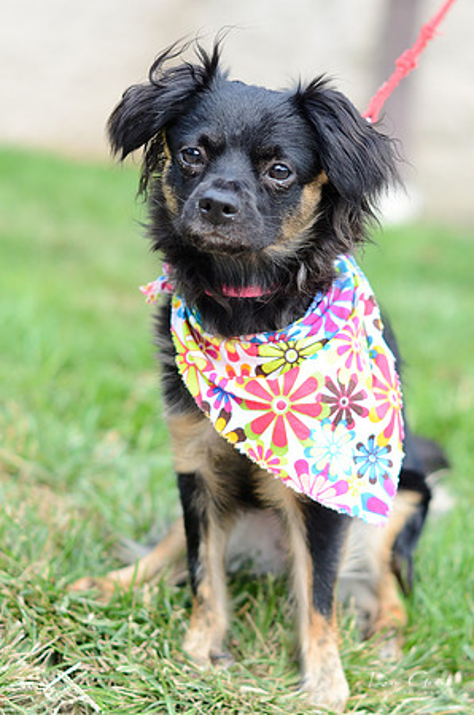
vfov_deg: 27.0
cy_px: 358
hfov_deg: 18.1
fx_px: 1488
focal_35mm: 75
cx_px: 237
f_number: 2.5
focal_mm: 50
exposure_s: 1/1250
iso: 400
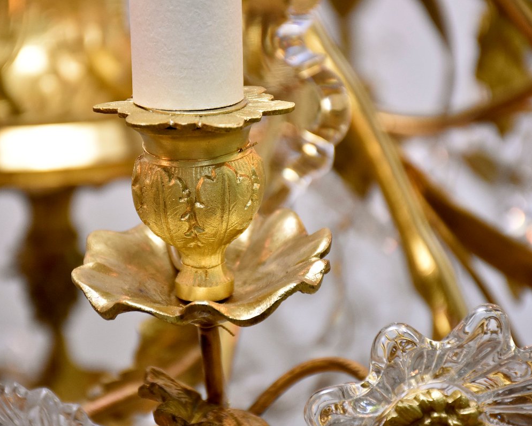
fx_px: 2676
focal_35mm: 170
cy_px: 213
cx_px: 223
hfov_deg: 11.3
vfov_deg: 9.1
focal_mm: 100
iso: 1000
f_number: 5.6
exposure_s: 1/160
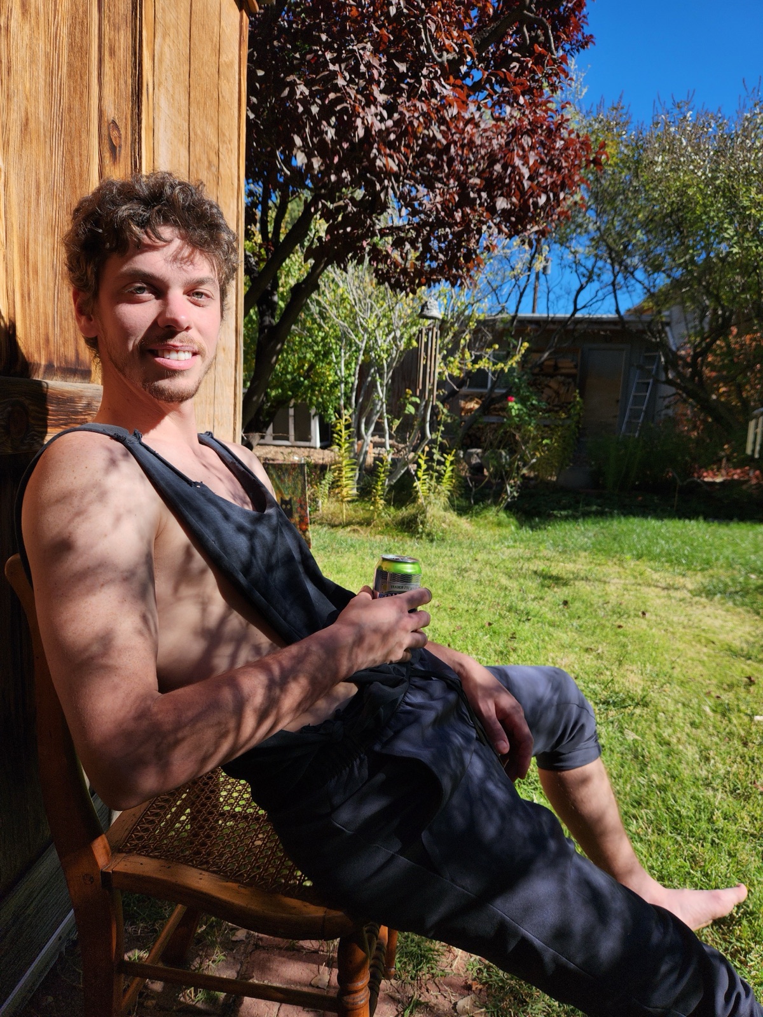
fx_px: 676
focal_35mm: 23
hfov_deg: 58.9
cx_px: 382
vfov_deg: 73.9
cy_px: 508
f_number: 1.8
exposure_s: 1/1686
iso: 20
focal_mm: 5.4
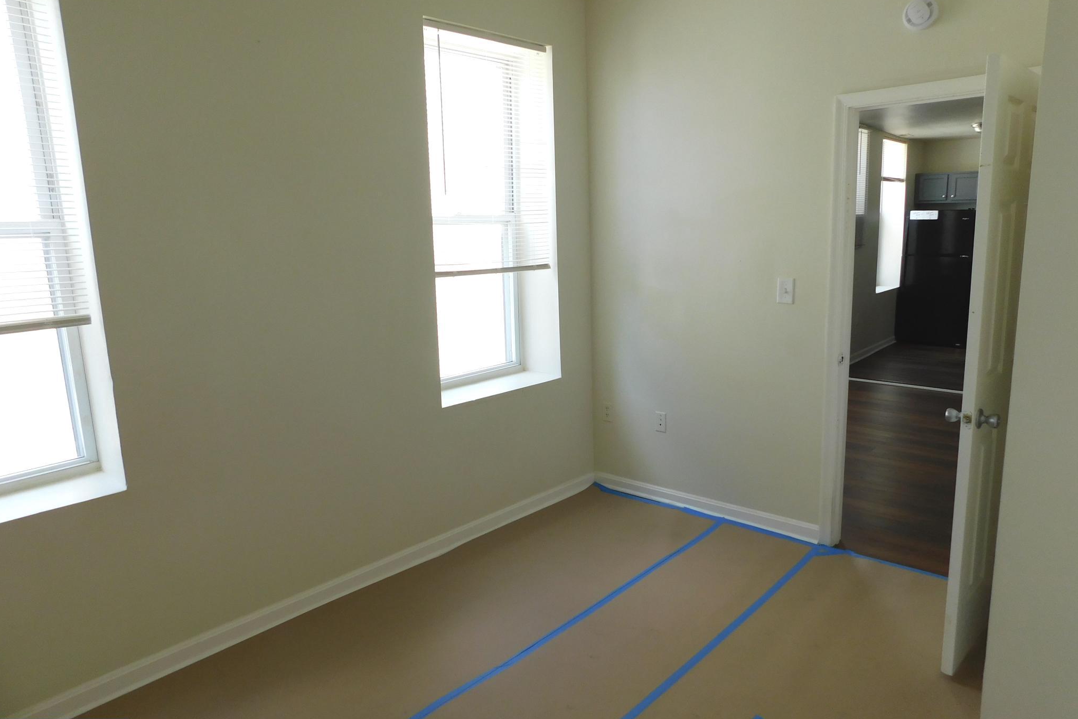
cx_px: 538
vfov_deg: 53.1
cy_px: 357
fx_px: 719
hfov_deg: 73.7
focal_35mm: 24
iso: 125
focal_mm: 4
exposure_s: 1/125
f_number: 3
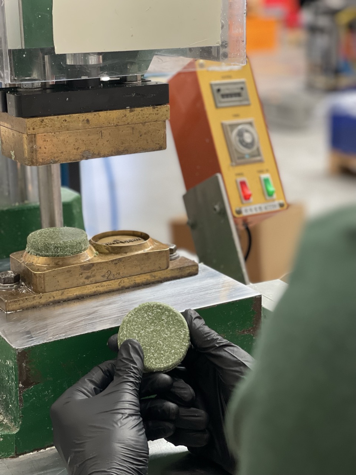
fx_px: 878
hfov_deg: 22.9
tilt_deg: -17.2
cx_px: 178
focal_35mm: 64
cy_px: 238
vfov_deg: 30.3
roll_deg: +1.0
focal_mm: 7.5
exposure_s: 1/115
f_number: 2.2
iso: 250
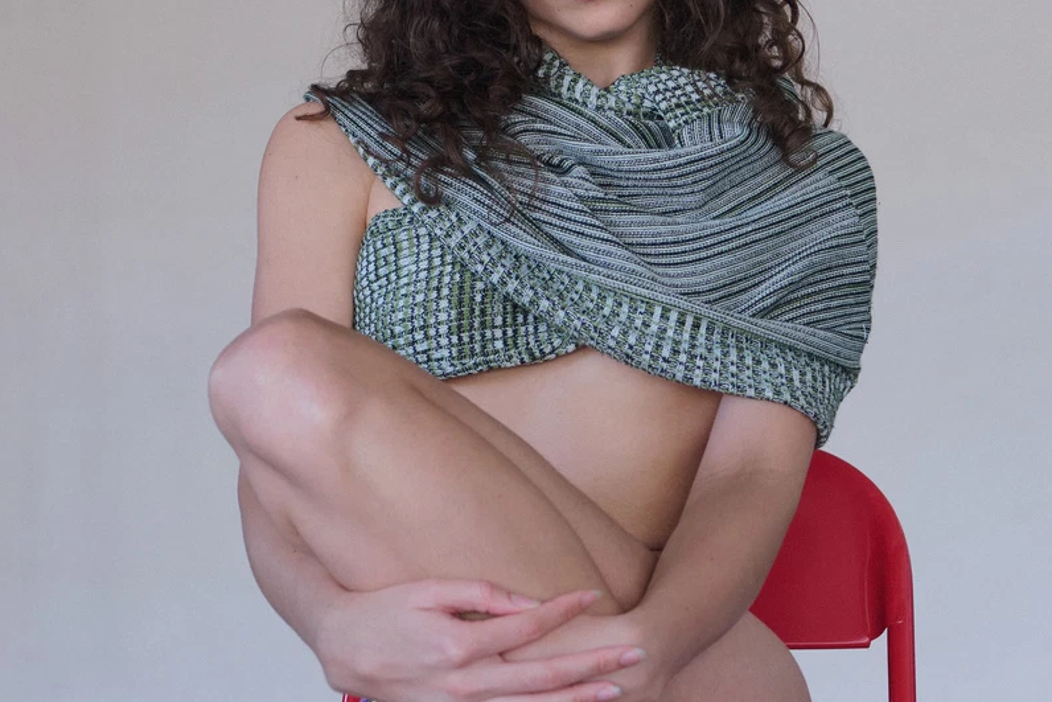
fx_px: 3302
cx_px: 525
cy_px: 461
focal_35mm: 113
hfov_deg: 18.1
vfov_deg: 12.1
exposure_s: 1/160
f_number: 4.5
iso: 500
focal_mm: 50
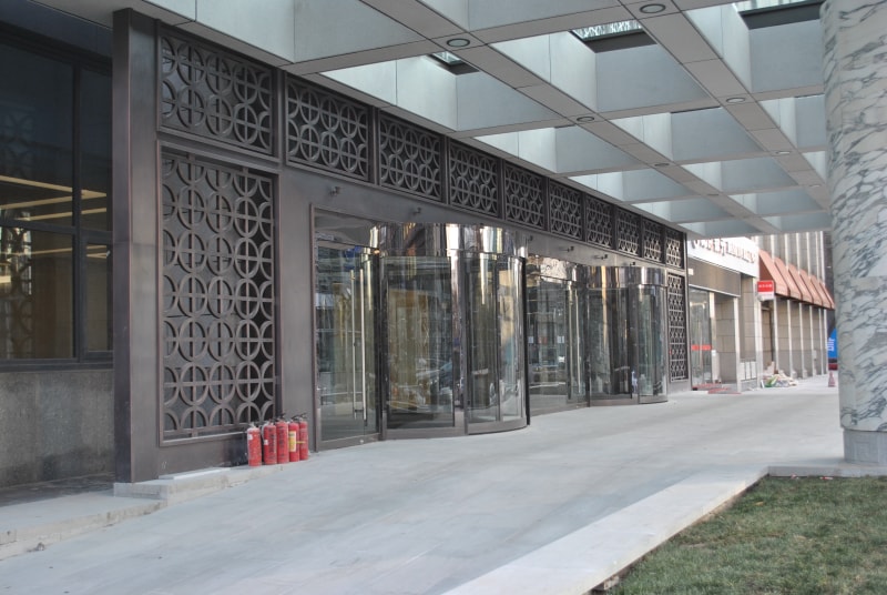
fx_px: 1036
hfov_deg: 46.3
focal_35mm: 42
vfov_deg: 32.0
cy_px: 298
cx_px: 444
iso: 200
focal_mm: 28
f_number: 4.5
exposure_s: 1/80
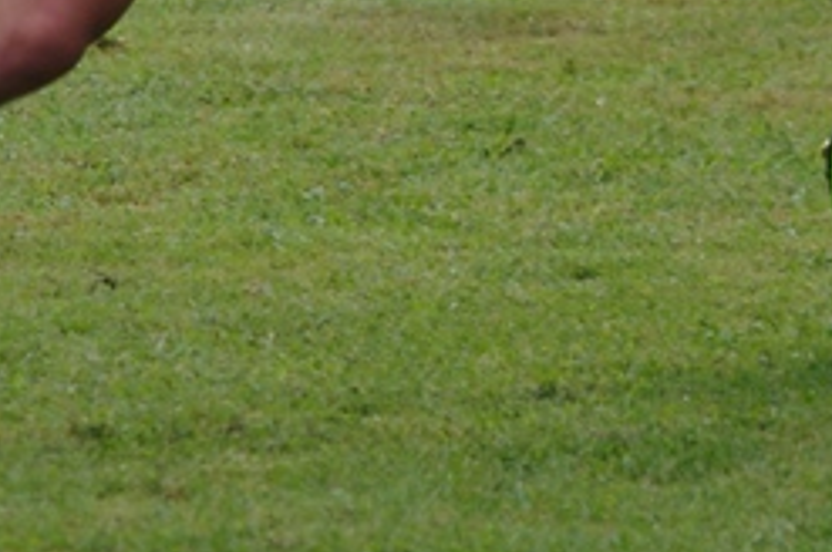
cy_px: -518
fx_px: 21534
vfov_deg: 1.5
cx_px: 812
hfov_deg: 2.2
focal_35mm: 933
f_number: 7.1
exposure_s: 1/800
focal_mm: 150
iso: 400
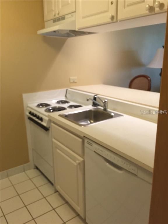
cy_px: 112
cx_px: 84
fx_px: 188
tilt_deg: -16.4
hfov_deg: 48.2
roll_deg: +1.2
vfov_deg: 61.7
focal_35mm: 29
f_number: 2.2
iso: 100
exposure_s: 1/30
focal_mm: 4.15
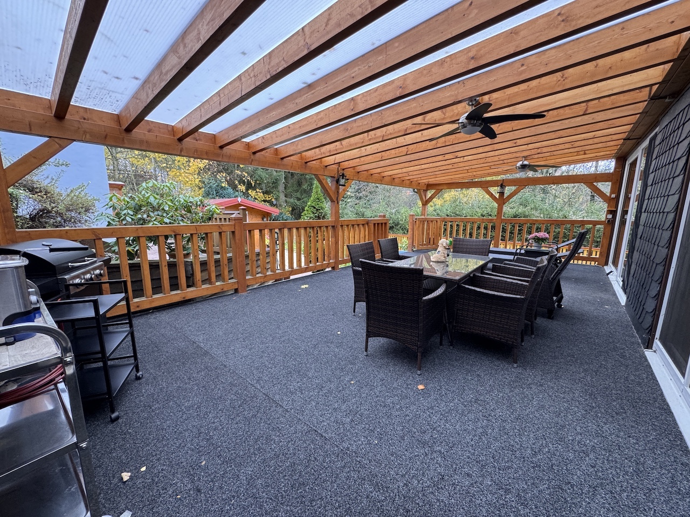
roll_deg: -0.1
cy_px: 258
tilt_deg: -9.5
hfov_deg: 102.1
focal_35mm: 14
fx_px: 279
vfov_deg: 85.7
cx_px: 345
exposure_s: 1/99
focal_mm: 2.22
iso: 160
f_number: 2.2
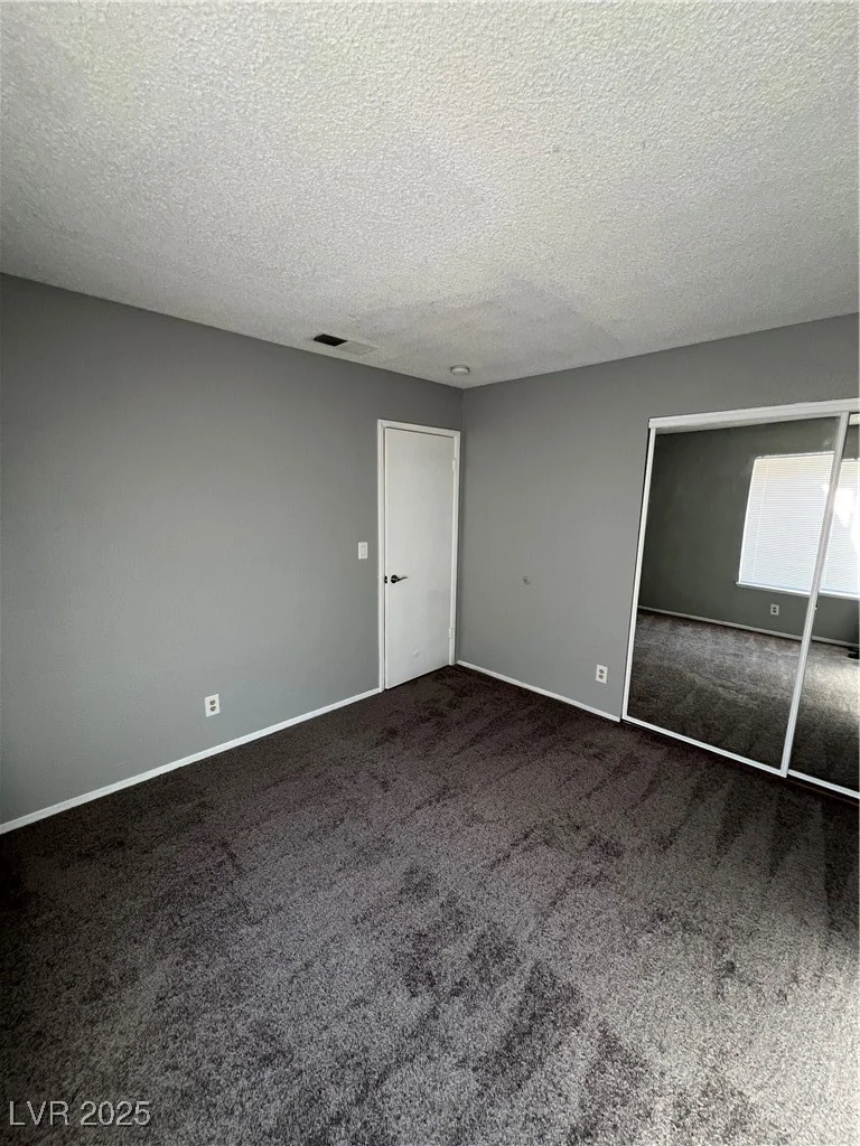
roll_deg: -0.7
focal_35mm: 13
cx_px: 430
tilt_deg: -9.0
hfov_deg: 89.9
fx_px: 431
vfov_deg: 106.2
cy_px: 573
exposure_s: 1/99
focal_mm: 1.57
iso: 160
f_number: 1.8
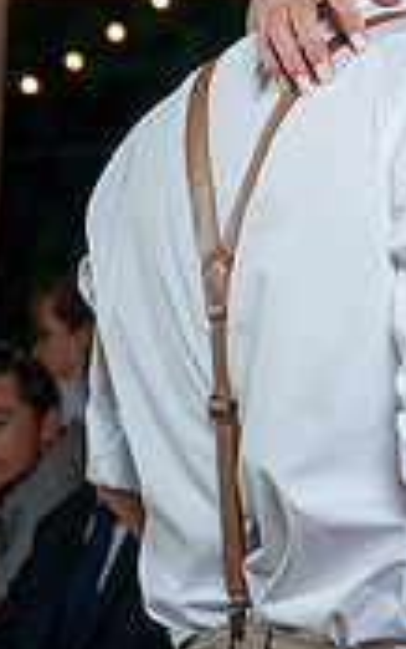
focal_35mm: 223
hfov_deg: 5.8
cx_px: 621
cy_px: 323
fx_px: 3941
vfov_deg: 9.4
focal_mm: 52
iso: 1000
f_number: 4
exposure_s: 1/200
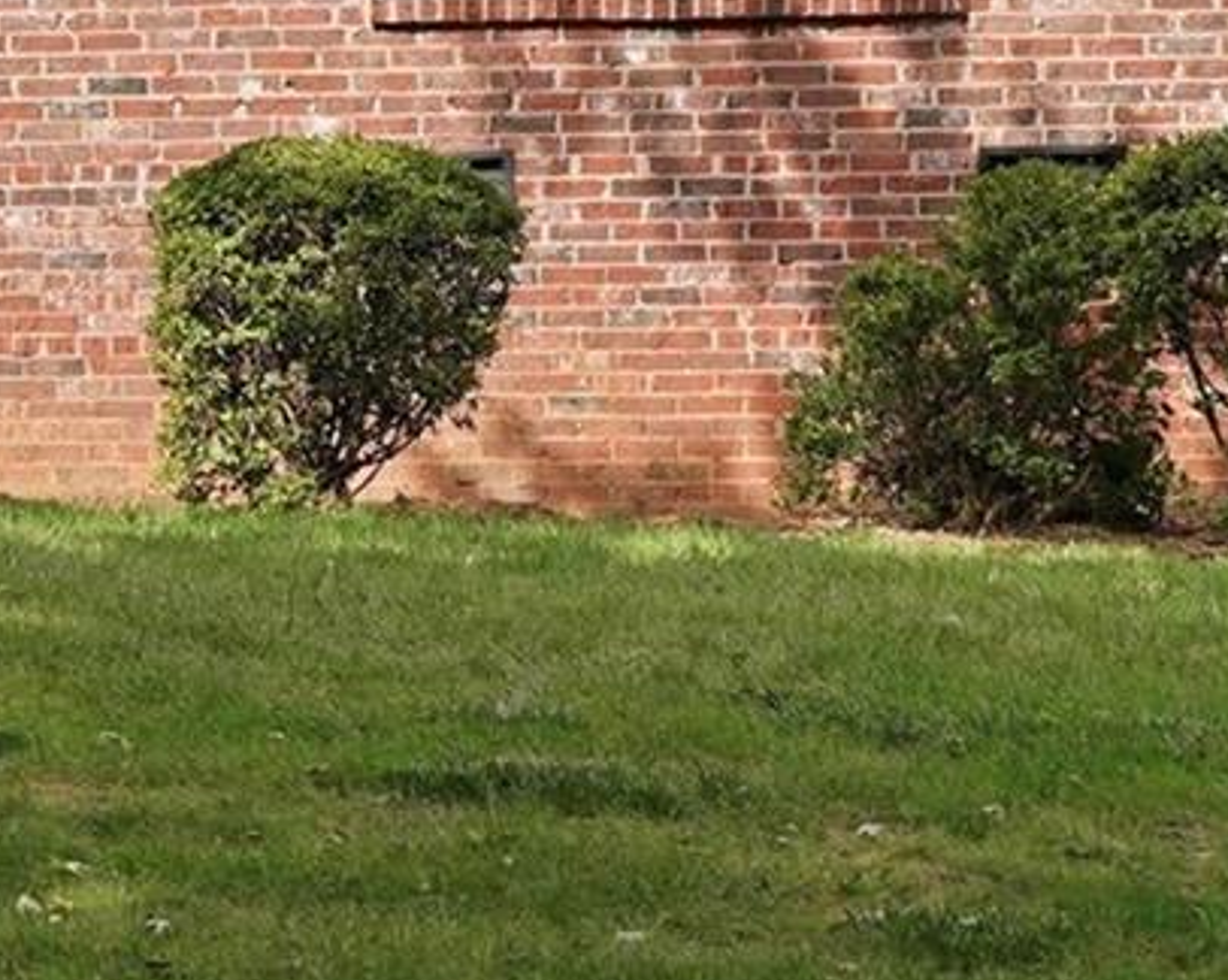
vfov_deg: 7.6
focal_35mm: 199
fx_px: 7226
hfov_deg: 9.3
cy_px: -440
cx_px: -847
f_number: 5.6
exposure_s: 1/320
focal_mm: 42
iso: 100
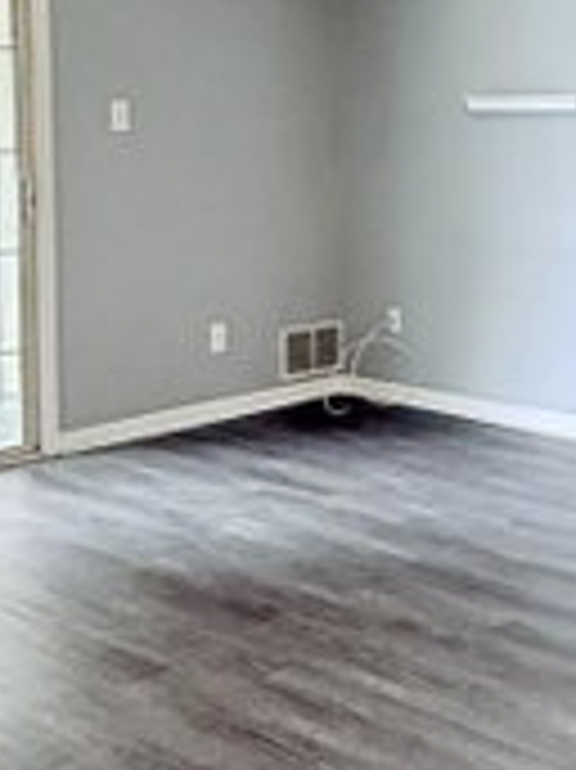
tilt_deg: -4.4
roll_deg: -1.3
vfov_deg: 34.1
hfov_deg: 25.1
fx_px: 1244
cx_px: 540
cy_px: 254
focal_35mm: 56
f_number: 2.2
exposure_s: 1/81
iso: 400
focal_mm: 2.22
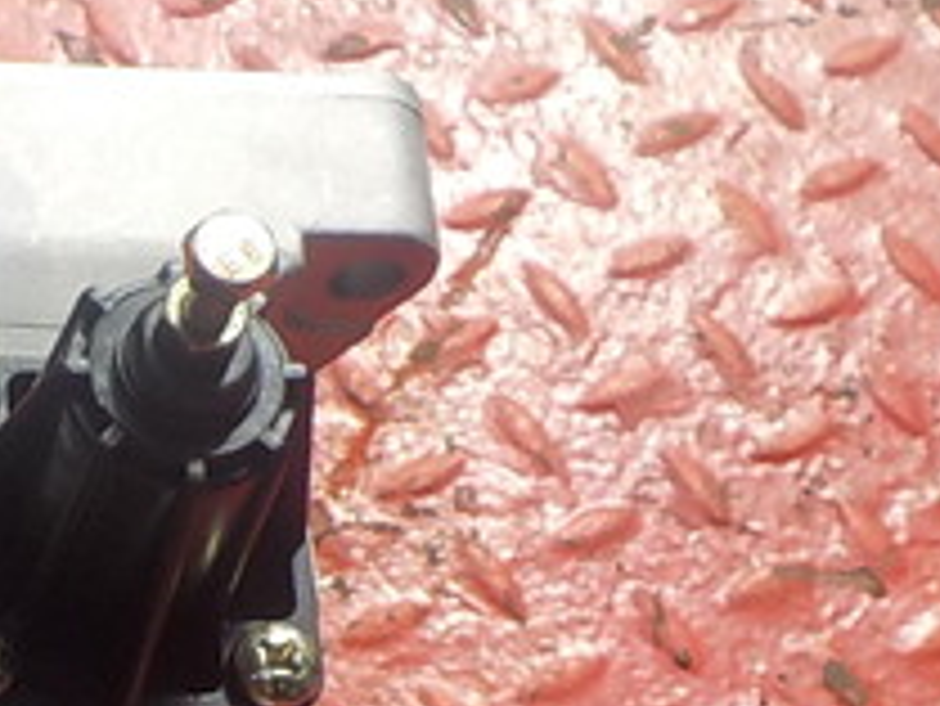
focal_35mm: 92
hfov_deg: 19.6
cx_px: -292
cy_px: 710
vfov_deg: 15.8
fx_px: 2500
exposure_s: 1/500
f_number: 3.3
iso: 125
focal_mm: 4.1
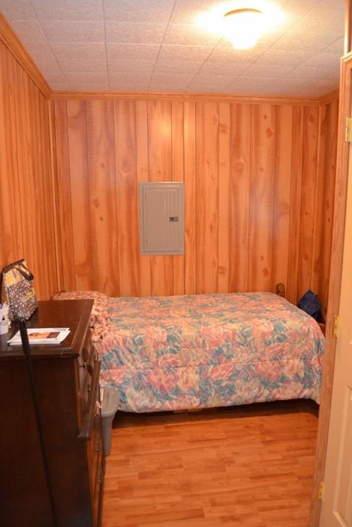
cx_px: 173
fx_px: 410
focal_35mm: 28
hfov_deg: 46.4
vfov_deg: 65.4
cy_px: 272
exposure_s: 1/60
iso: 3200
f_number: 4
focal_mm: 18
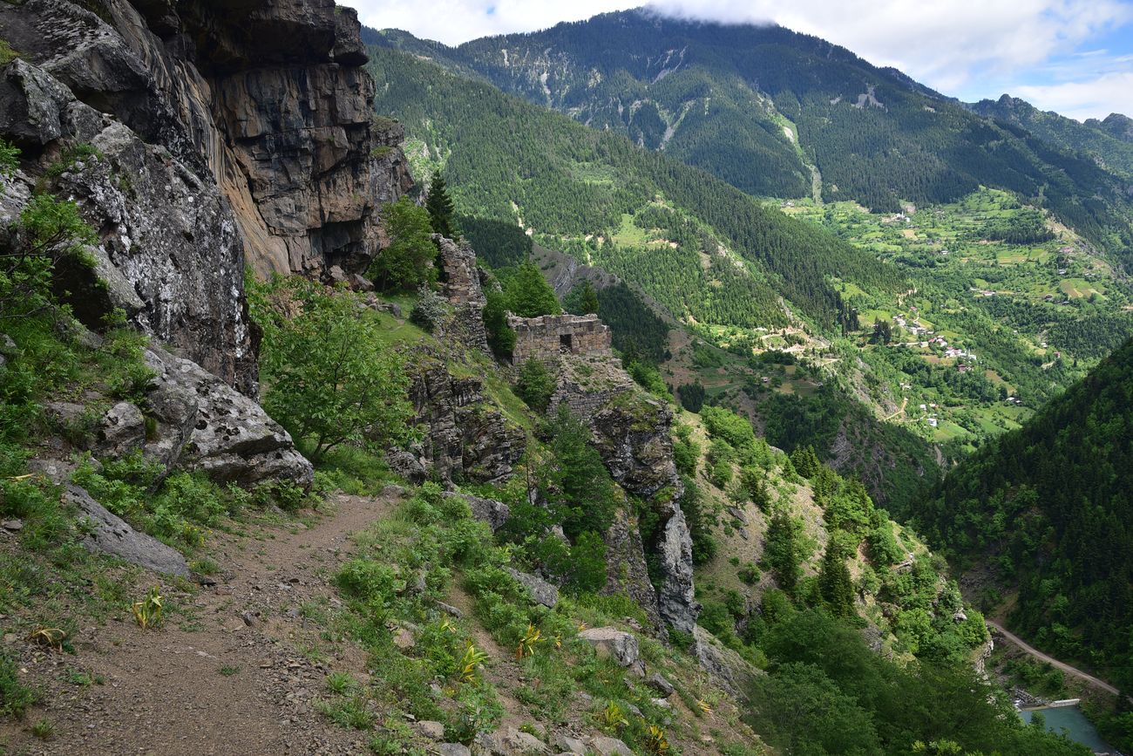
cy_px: 378
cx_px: 566
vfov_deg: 27.0
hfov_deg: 39.6
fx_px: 1574
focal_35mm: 50
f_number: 10
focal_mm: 50
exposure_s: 1/125
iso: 160
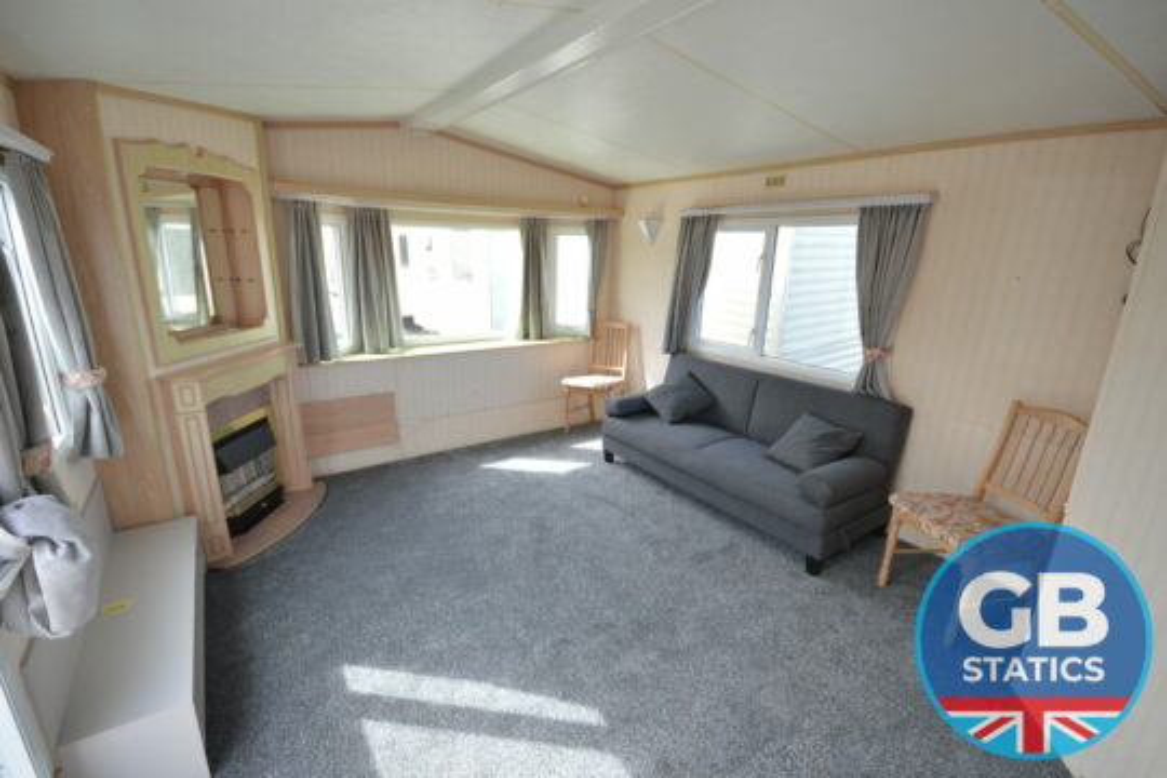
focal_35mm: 15
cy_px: 389
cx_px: 584
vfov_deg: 77.3
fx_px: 486
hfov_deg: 100.4
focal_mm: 10
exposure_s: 1/125
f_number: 5.6
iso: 280
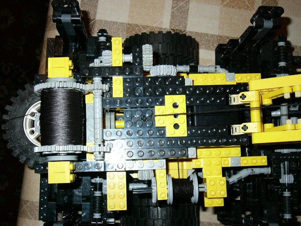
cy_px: 113
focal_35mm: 46
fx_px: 400
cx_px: 150
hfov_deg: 41.2
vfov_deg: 31.5
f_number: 3.2
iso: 150
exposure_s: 1/60
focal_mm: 7.6
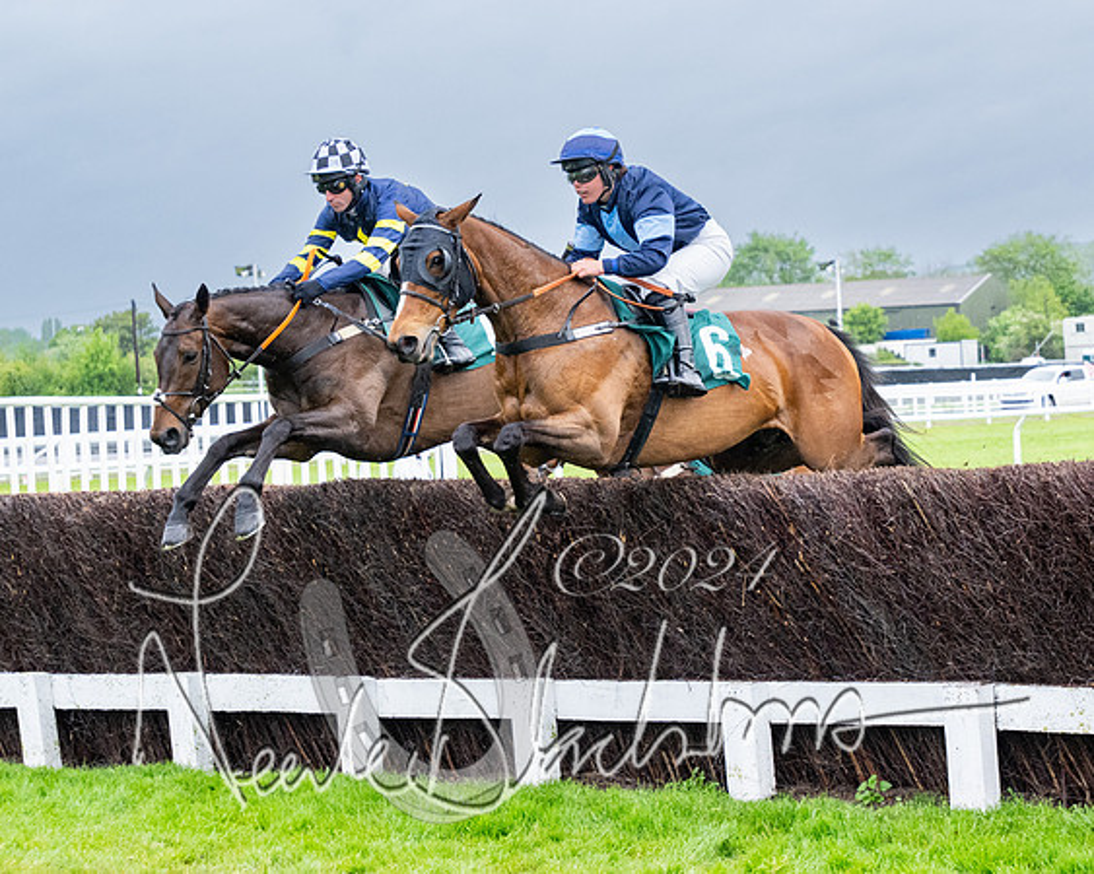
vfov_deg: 14.4
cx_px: 808
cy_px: 433
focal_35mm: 107
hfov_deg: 17.9
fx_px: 3462
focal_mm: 70
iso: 2000
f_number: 5
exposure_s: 1/1000
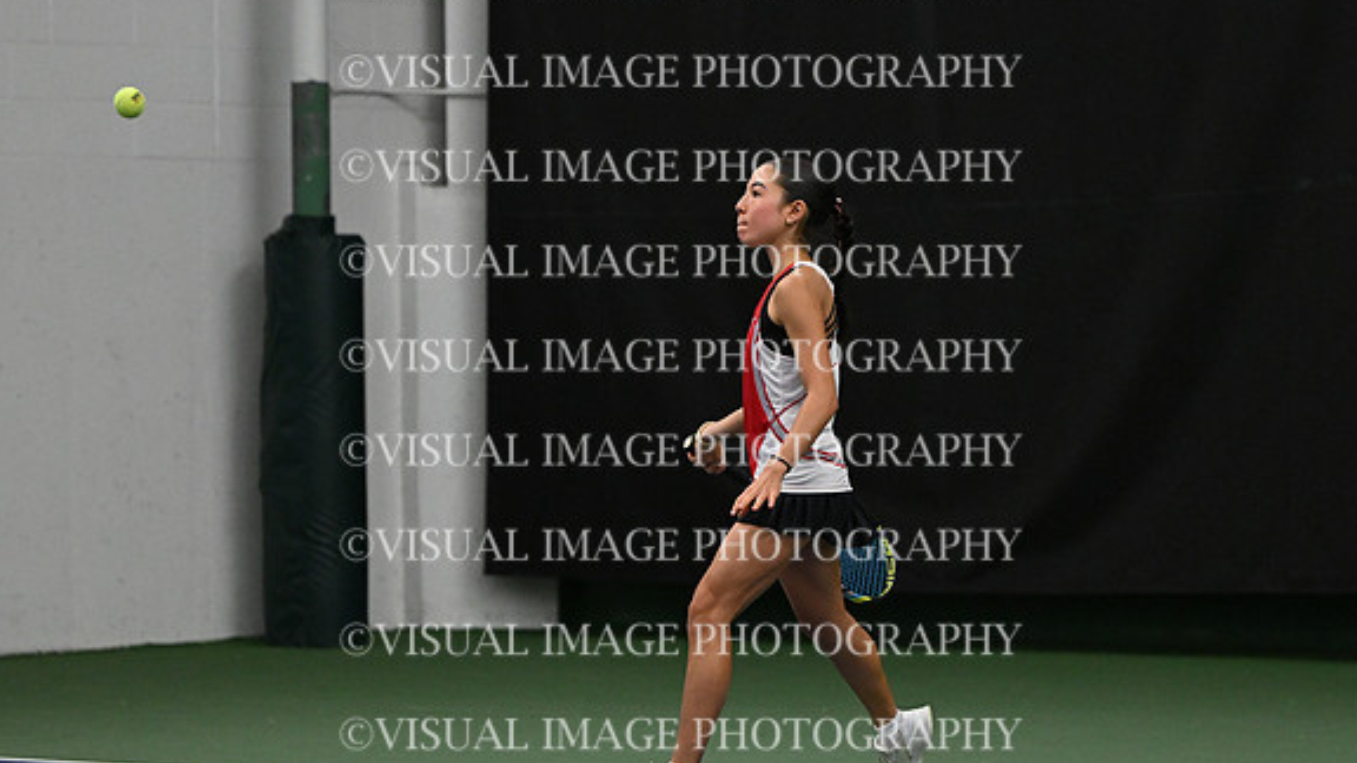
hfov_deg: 12.4
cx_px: 681
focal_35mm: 174
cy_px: 403
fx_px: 6261
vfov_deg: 7.0
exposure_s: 1/1000
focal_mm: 110
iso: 4000
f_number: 2.8
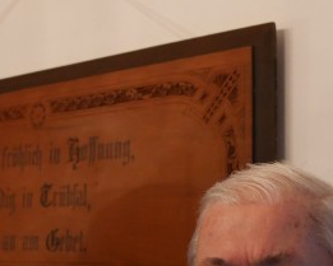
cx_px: -13
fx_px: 1134
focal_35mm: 115
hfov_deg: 16.3
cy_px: 177
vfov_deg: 13.4
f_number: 2
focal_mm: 15
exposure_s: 1/160
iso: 800
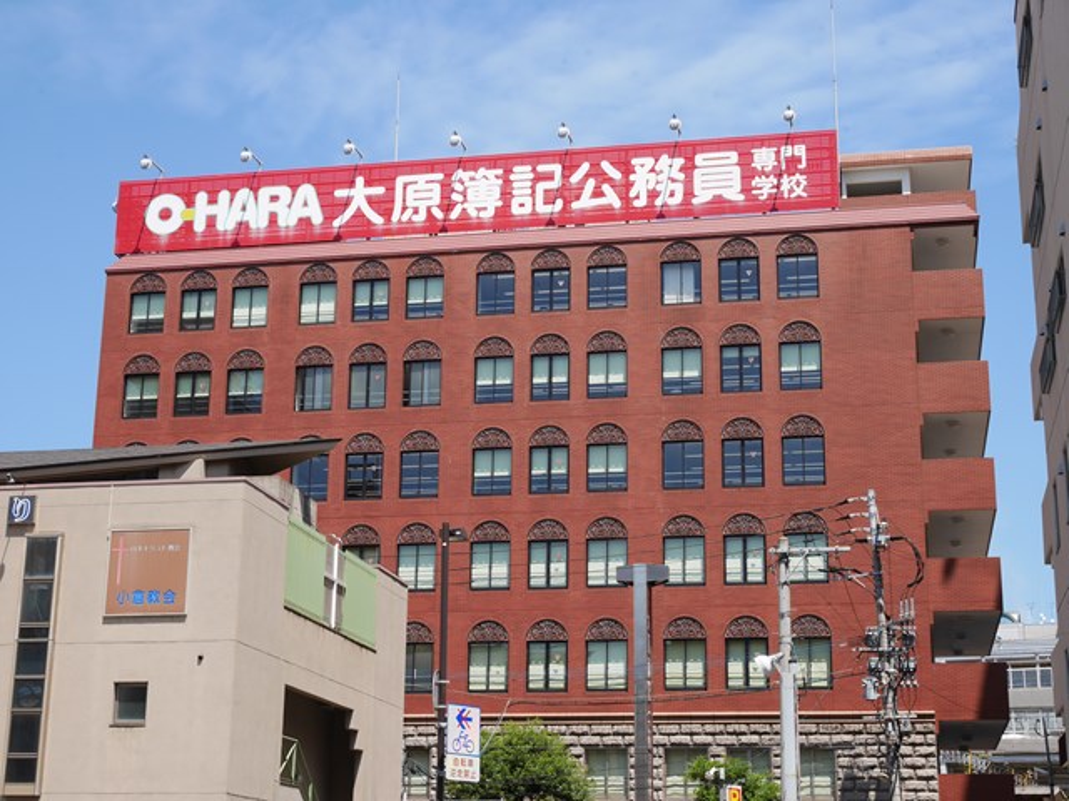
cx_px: 534
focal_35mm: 56
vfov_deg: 26.1
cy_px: 400
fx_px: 1729
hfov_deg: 34.3
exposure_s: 1/250
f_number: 9
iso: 200
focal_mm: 28
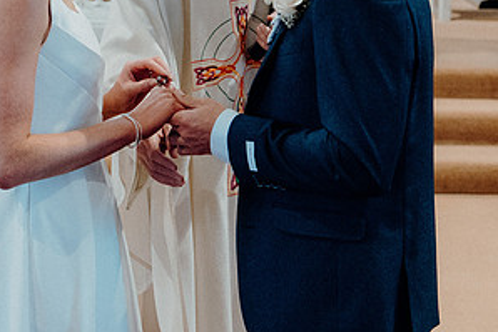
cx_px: 170
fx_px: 1564
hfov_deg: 18.0
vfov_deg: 12.0
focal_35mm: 113
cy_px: 18
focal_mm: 39
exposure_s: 1/160
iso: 3200
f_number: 3.5
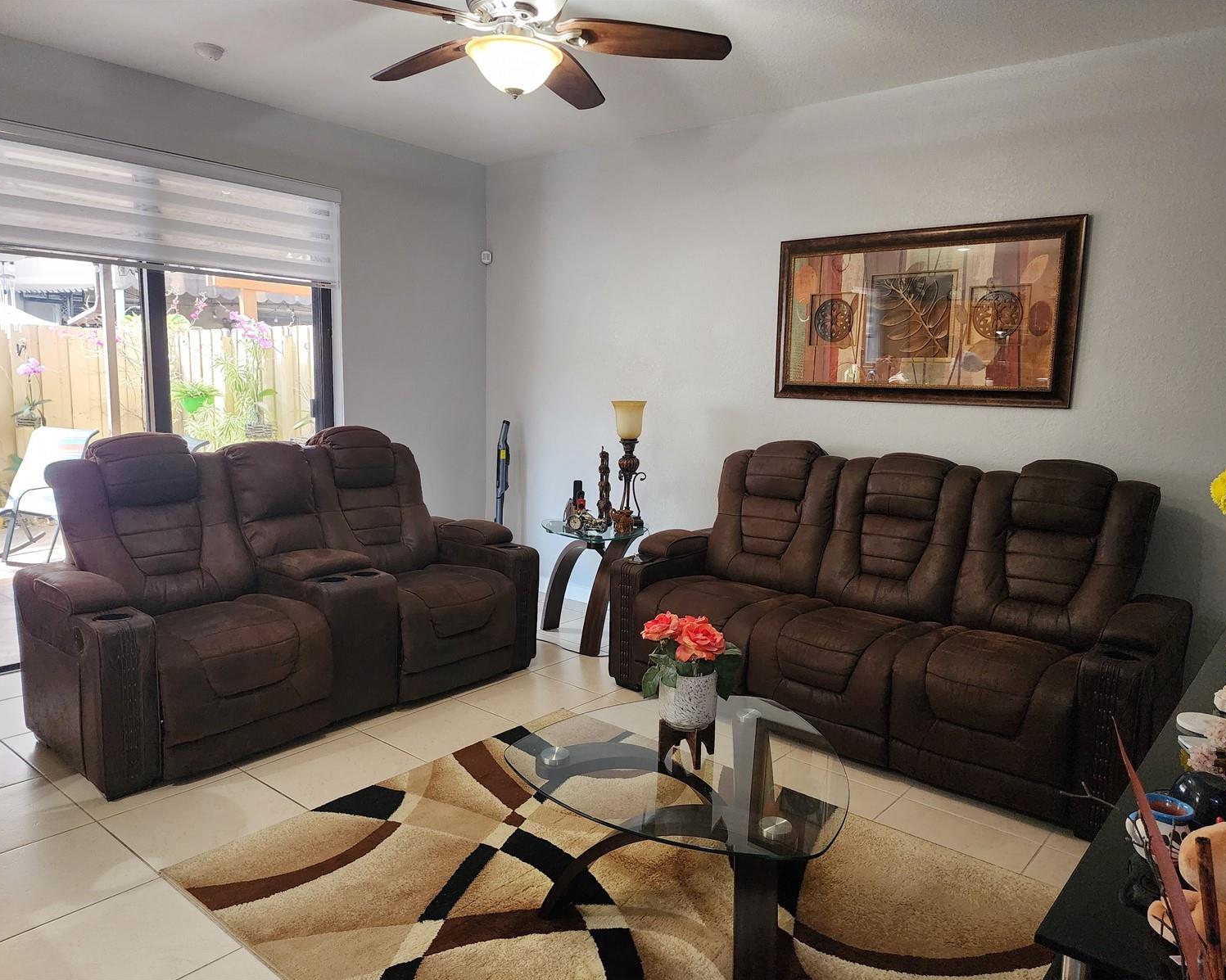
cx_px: 648
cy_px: 490
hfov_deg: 70.2
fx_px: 871
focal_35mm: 24
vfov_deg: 58.8
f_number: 1.8
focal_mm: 6.4
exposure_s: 1/120
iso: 800
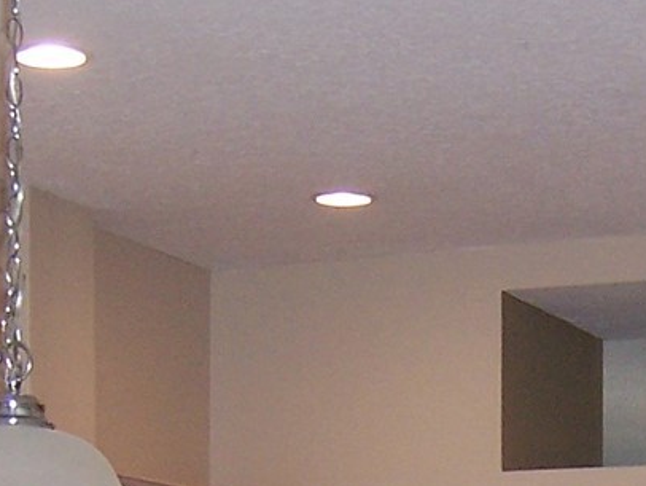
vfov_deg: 10.8
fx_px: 2427
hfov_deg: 15.1
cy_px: 852
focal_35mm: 130
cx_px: 512
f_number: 2.8
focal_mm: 5.5
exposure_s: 1/60
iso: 140
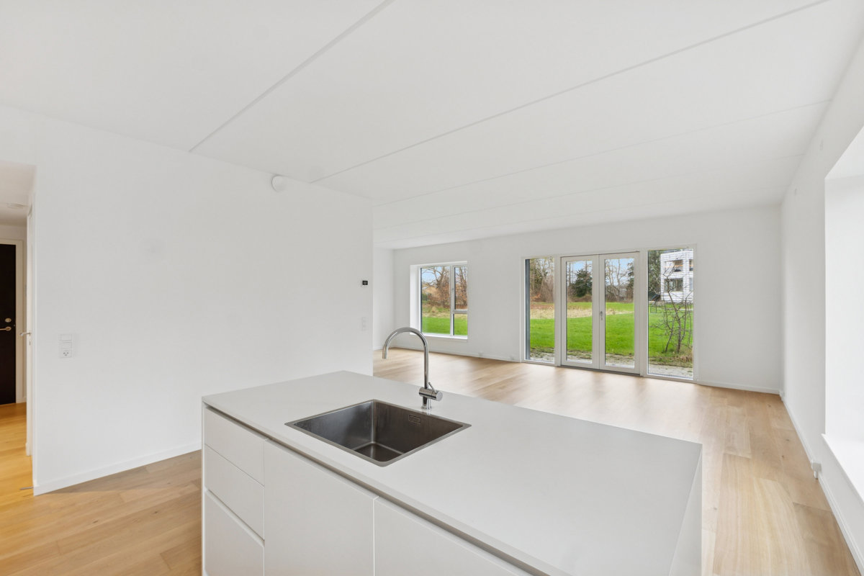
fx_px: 378
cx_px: 432
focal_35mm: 16
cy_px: 288
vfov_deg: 74.6
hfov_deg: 97.6
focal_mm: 10.5
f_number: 8
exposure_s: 1/2
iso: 200
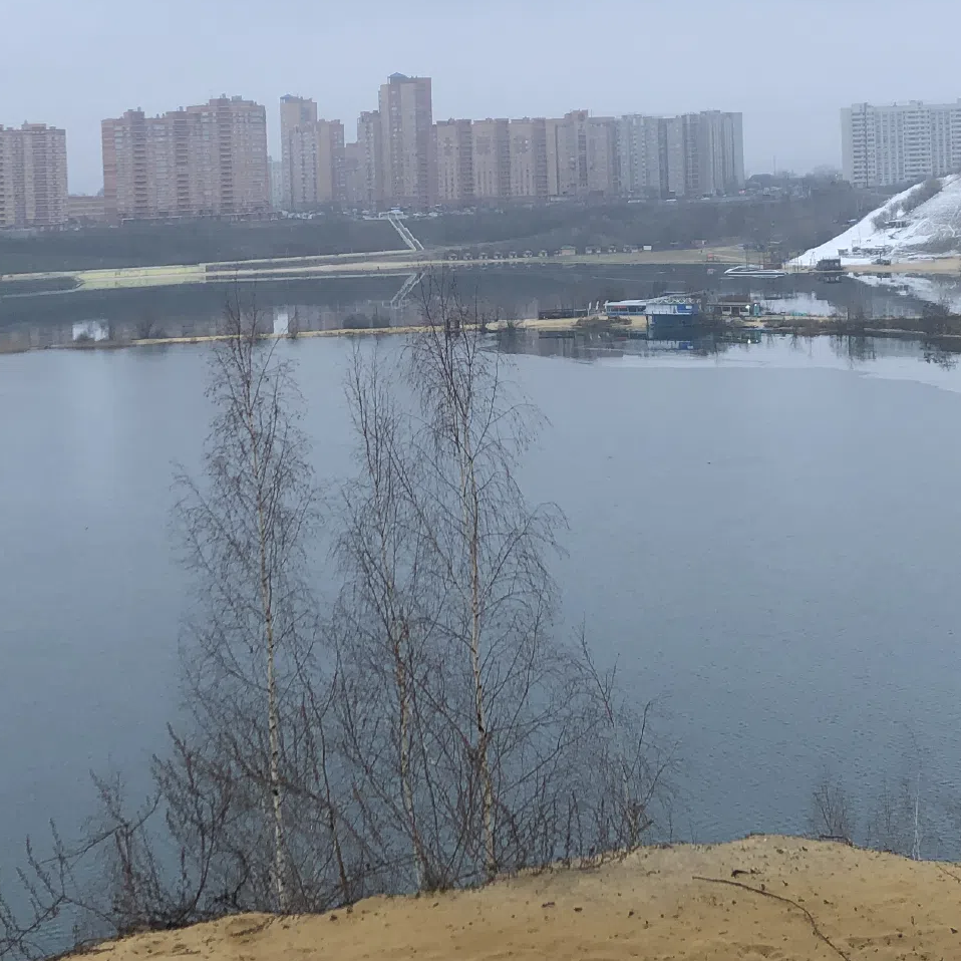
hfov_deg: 27.7
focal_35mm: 62
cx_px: 425
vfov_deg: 27.2
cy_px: 200
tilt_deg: -0.7
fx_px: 1947
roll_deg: +2.5
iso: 20
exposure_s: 1/163
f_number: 1.8
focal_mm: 4
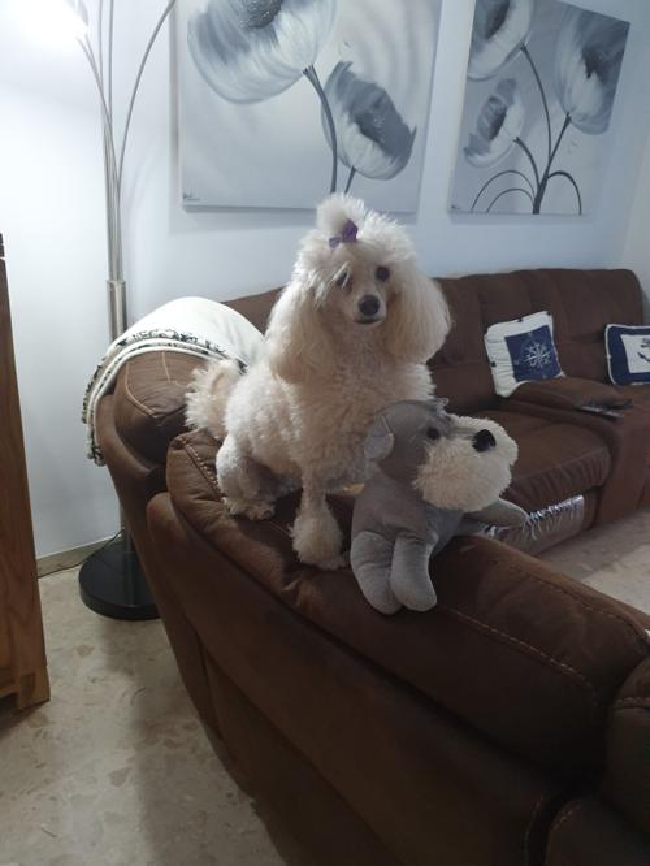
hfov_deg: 53.1
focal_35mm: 26
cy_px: 433
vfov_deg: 67.3
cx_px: 325
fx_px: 651
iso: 320
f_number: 1.5
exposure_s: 1/50
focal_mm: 4.32
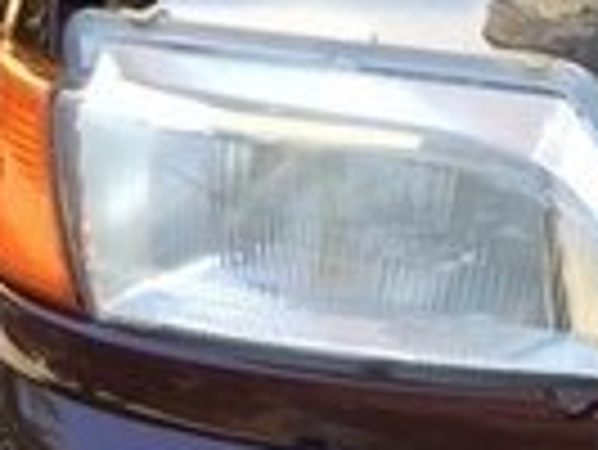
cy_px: -268
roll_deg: -2.1
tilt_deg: -31.4
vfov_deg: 9.9
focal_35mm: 144
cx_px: 1358
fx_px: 2490
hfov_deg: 11.6
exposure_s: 1/116
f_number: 2.2
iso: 32
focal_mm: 4.15
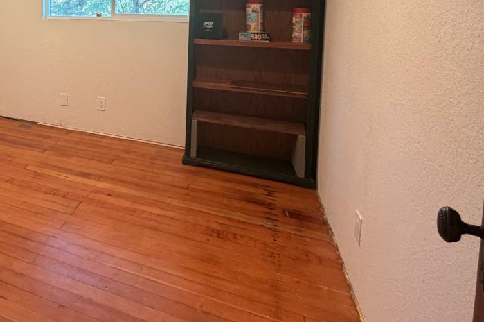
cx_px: 53
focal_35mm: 29
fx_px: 390
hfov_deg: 55.6
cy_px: 28
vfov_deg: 41.2
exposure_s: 1/60
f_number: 2.2
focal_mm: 2.22
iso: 250
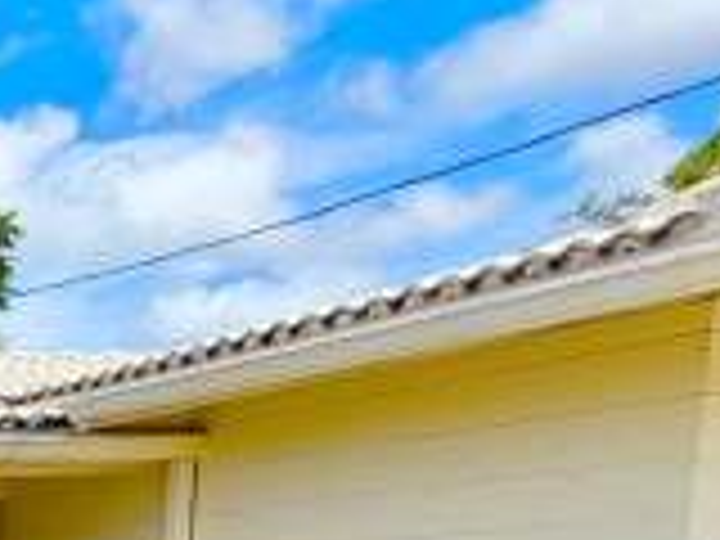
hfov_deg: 18.7
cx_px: -693
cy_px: 806
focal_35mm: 70
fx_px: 1456
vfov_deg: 18.6
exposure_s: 1/1339
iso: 20
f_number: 2.2
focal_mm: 2.22
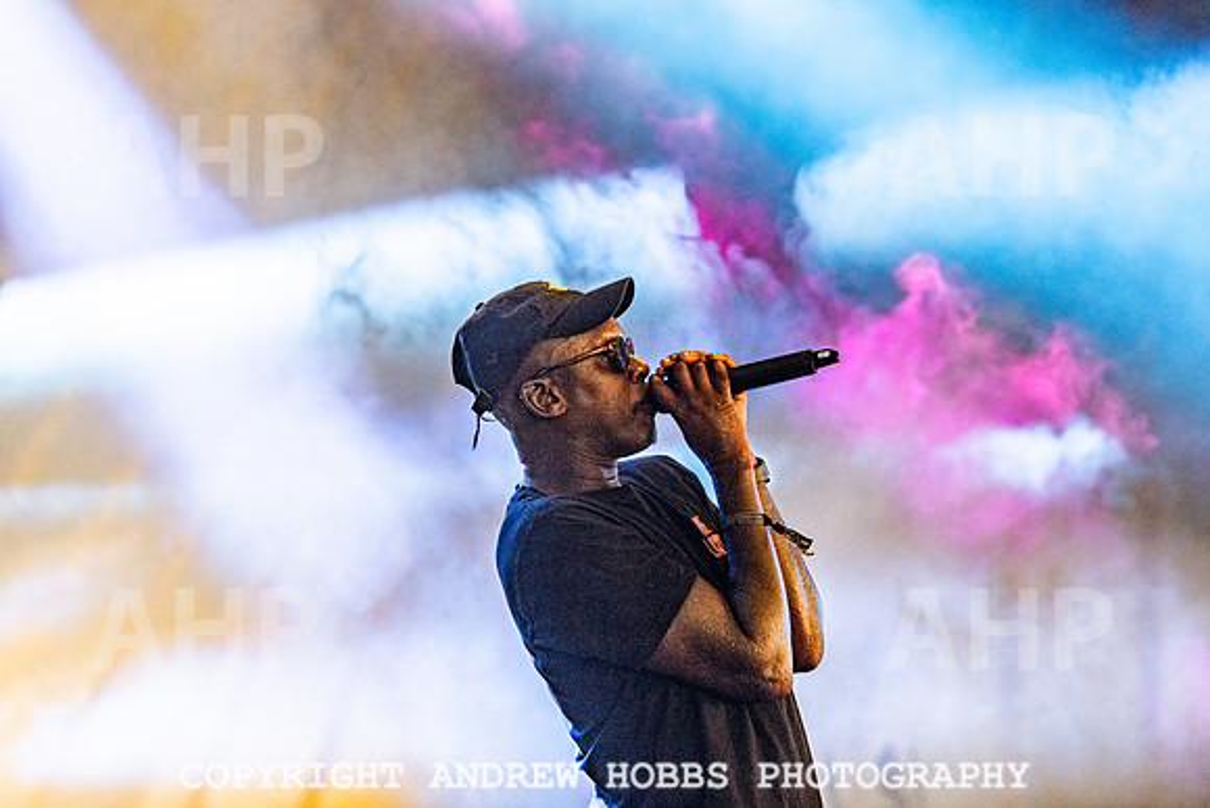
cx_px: 650
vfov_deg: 15.5
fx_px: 2961
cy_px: 374
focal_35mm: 88
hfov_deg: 23.1
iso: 1000
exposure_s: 1/500
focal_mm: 82
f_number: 2.8
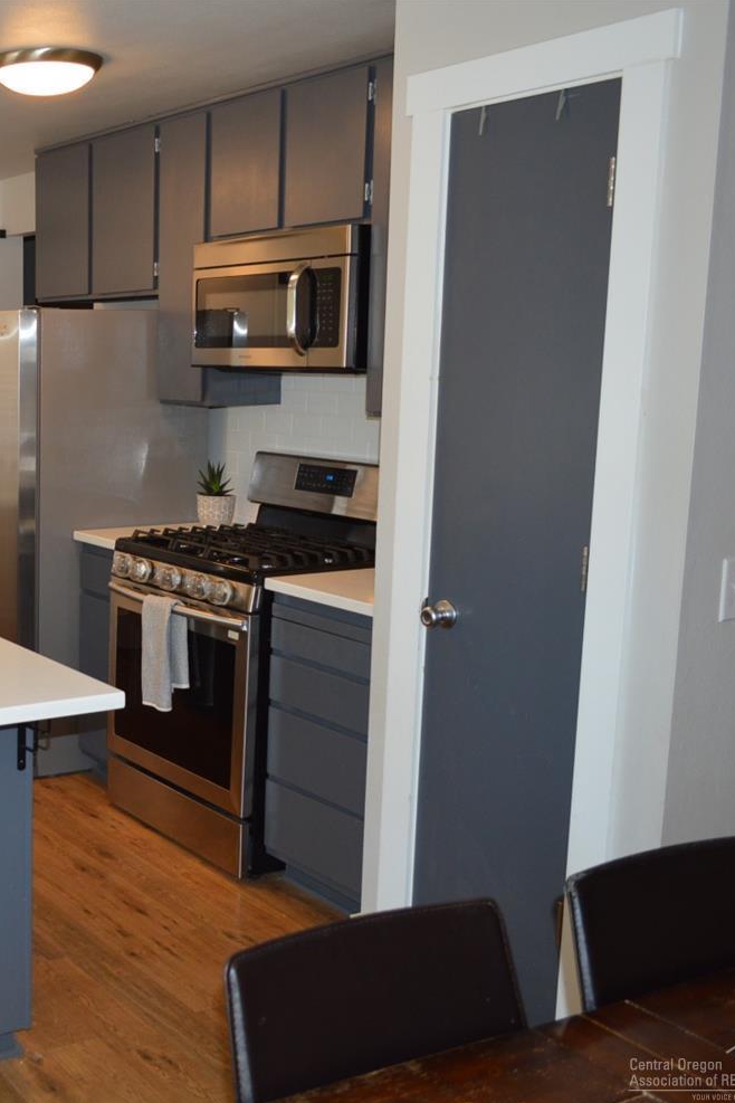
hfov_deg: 29.9
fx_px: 1256
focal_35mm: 41
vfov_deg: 47.4
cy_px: 555
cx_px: -39
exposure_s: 1/60
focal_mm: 18
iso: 400
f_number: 4
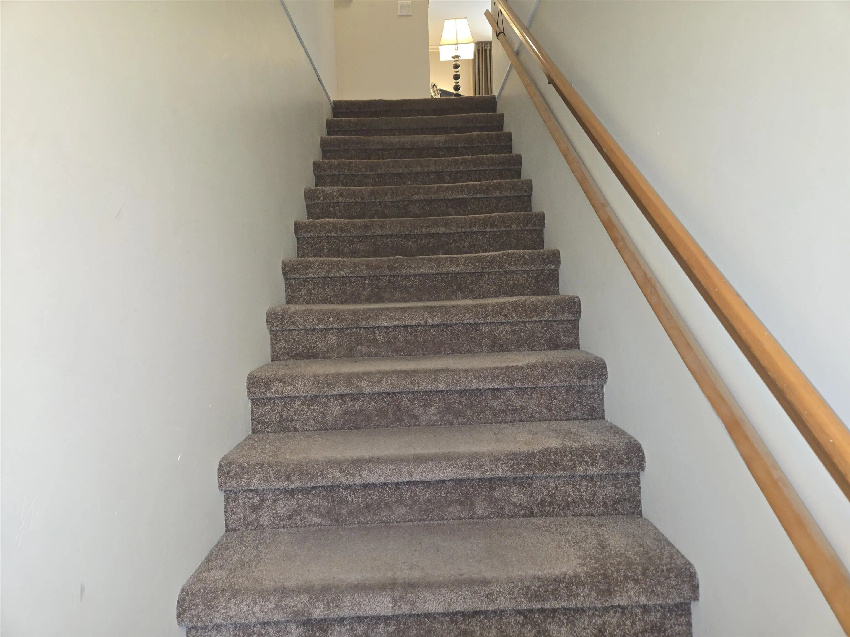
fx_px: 565
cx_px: 425
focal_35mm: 23
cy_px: 318
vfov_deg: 58.9
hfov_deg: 73.9
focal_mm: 5.4
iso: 125
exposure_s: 1/24
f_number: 1.8
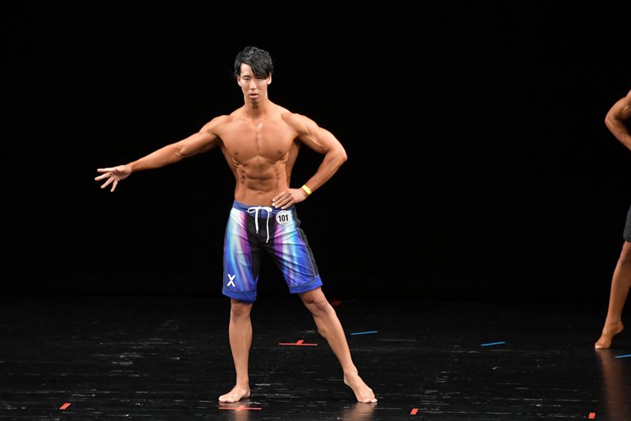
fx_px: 4768
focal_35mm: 272
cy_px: 211
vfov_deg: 5.1
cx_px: 317
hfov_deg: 7.6
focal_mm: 180
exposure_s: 1/400
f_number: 5.6
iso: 3200
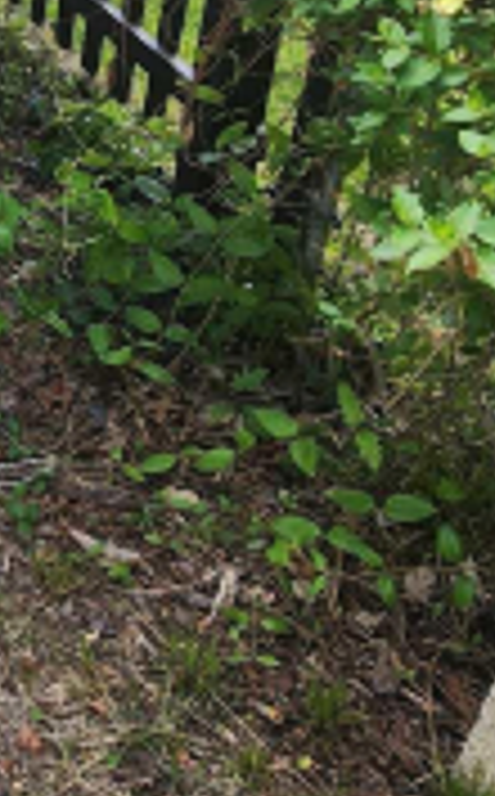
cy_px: 115
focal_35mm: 52
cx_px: -454
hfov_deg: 18.2
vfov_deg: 37.0
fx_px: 1127
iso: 50
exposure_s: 1/216
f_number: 2.2
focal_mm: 2.2
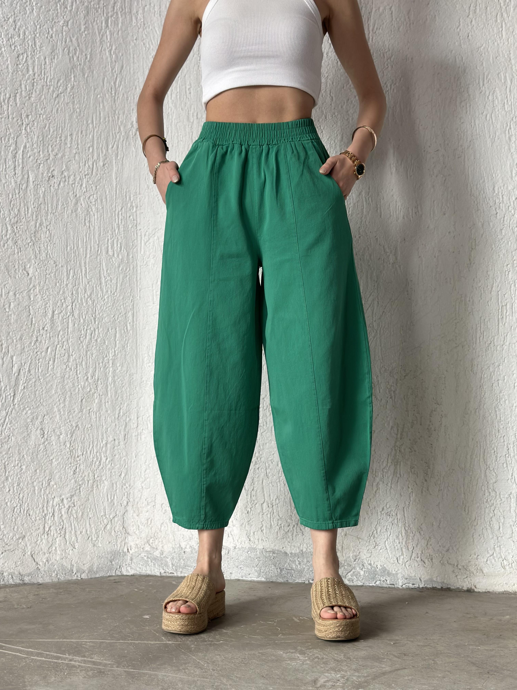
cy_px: 345
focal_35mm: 48
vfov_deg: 39.7
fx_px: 956
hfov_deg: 30.3
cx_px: 258
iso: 100
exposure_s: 1/121
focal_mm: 6.86
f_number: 1.78
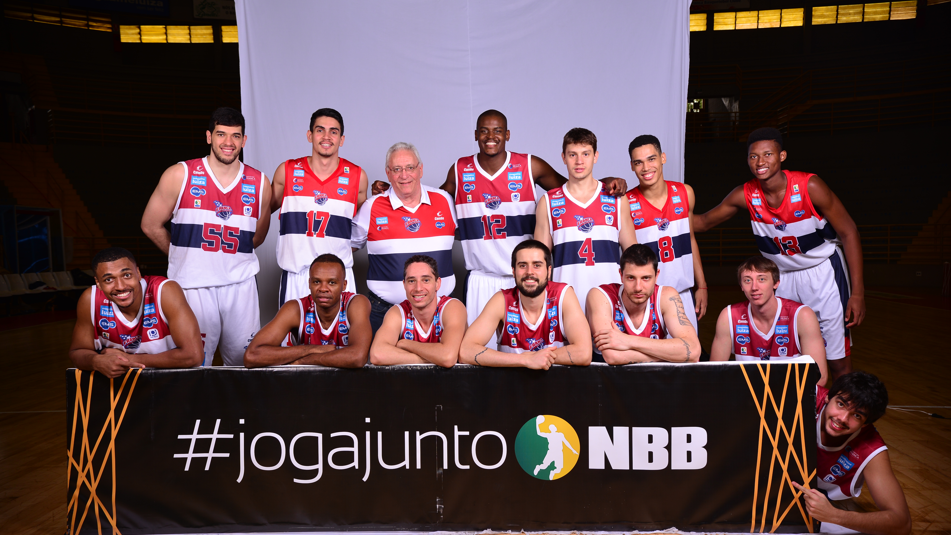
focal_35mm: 34
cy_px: 288
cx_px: 479
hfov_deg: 58.0
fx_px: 857
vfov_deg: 34.6
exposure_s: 1/200
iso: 200
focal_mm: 32
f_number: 7.1
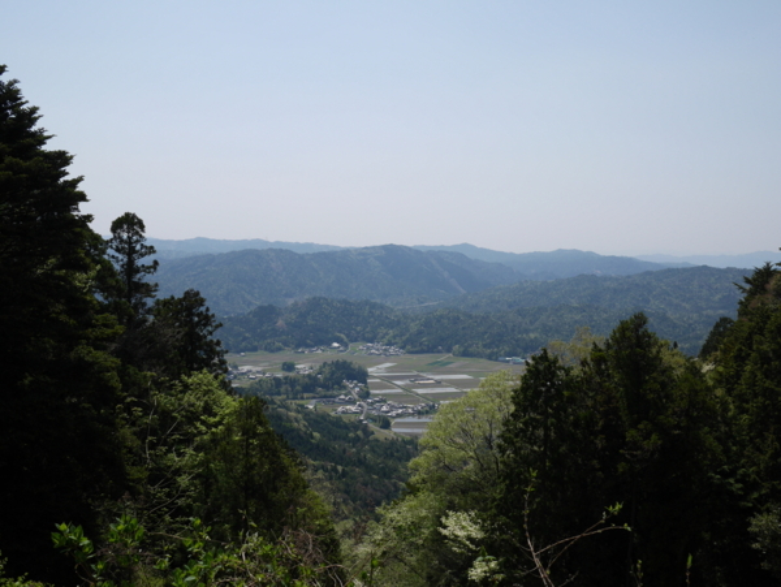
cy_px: 294
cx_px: 390
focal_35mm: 40
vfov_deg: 36.0
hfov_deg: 46.8
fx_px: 903
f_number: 6.3
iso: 200
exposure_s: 1/1000
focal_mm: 20
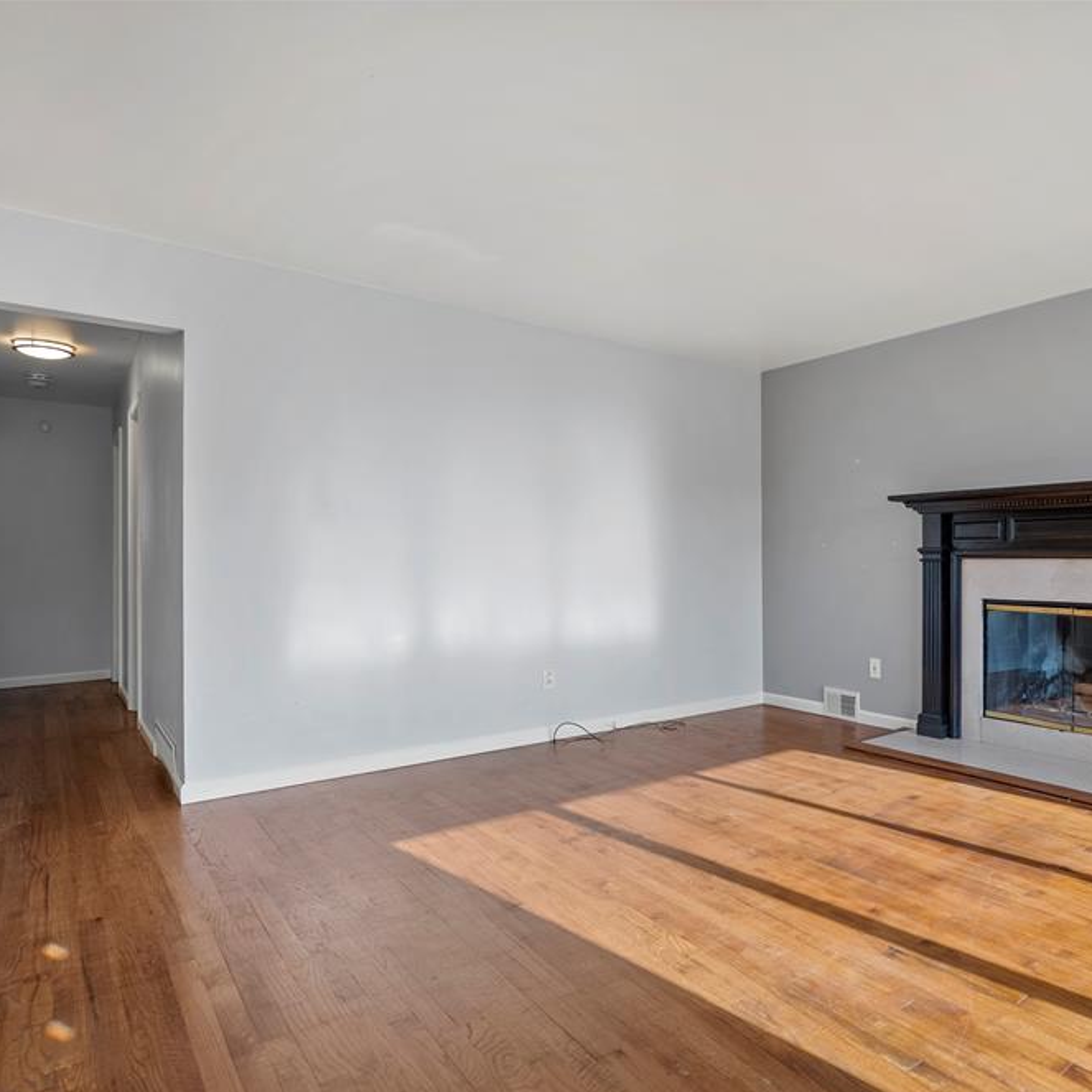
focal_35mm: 21
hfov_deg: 69.4
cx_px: 756
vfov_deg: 72.1
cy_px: 561
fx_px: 749
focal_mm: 16
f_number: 4
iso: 100
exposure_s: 1/40
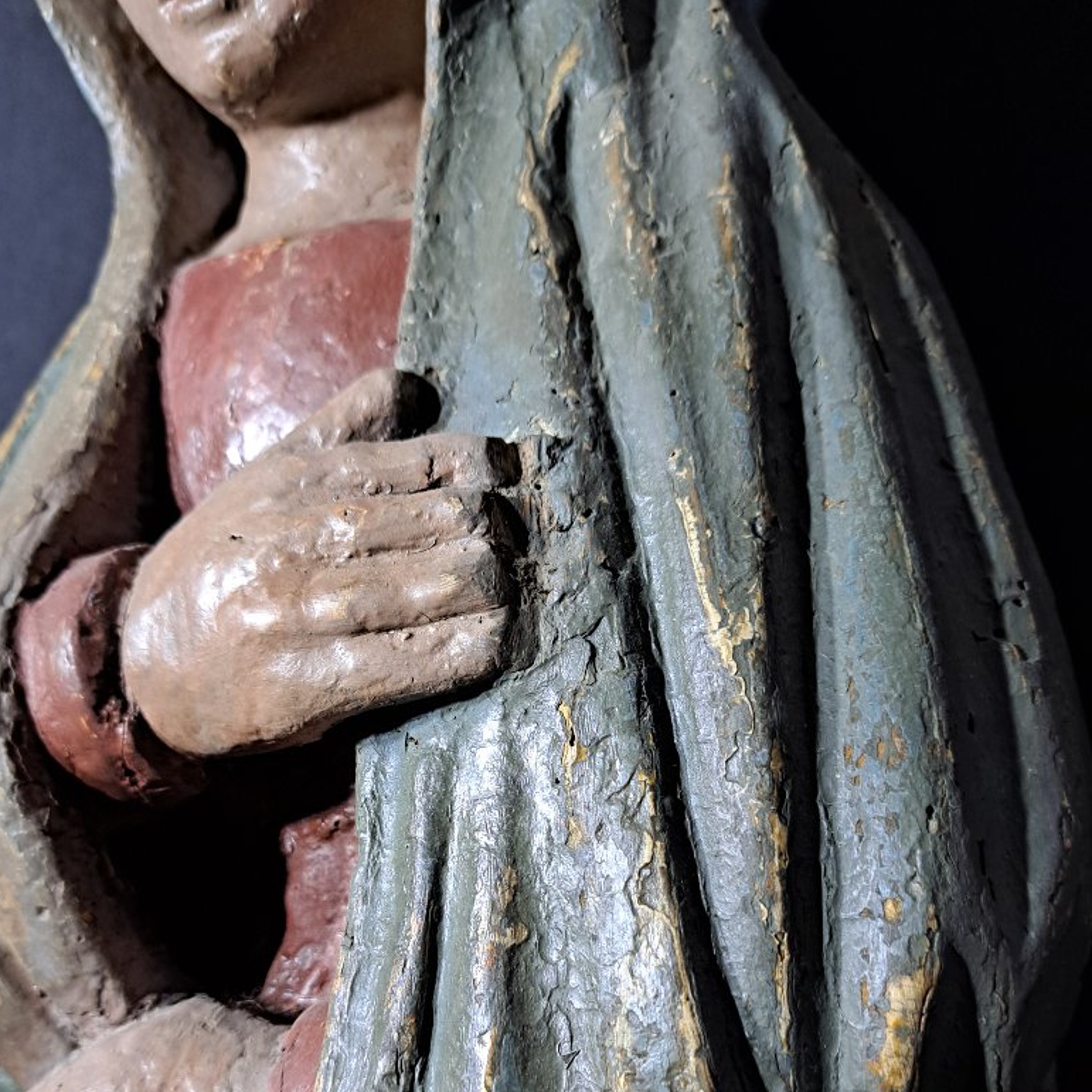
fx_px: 1178
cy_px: 755
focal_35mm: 33
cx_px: 508
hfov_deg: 49.7
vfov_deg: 48.6
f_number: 1.8
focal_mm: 5.23
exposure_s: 1/30
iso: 250
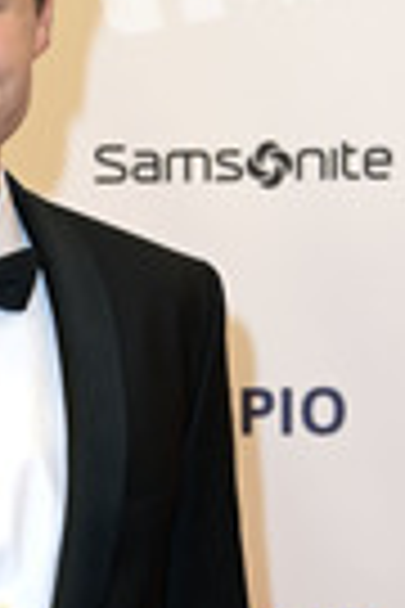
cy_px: 603
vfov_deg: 9.6
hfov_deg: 6.4
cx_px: -94
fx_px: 3594
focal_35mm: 213
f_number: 6.3
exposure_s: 1/250
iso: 400
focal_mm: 72
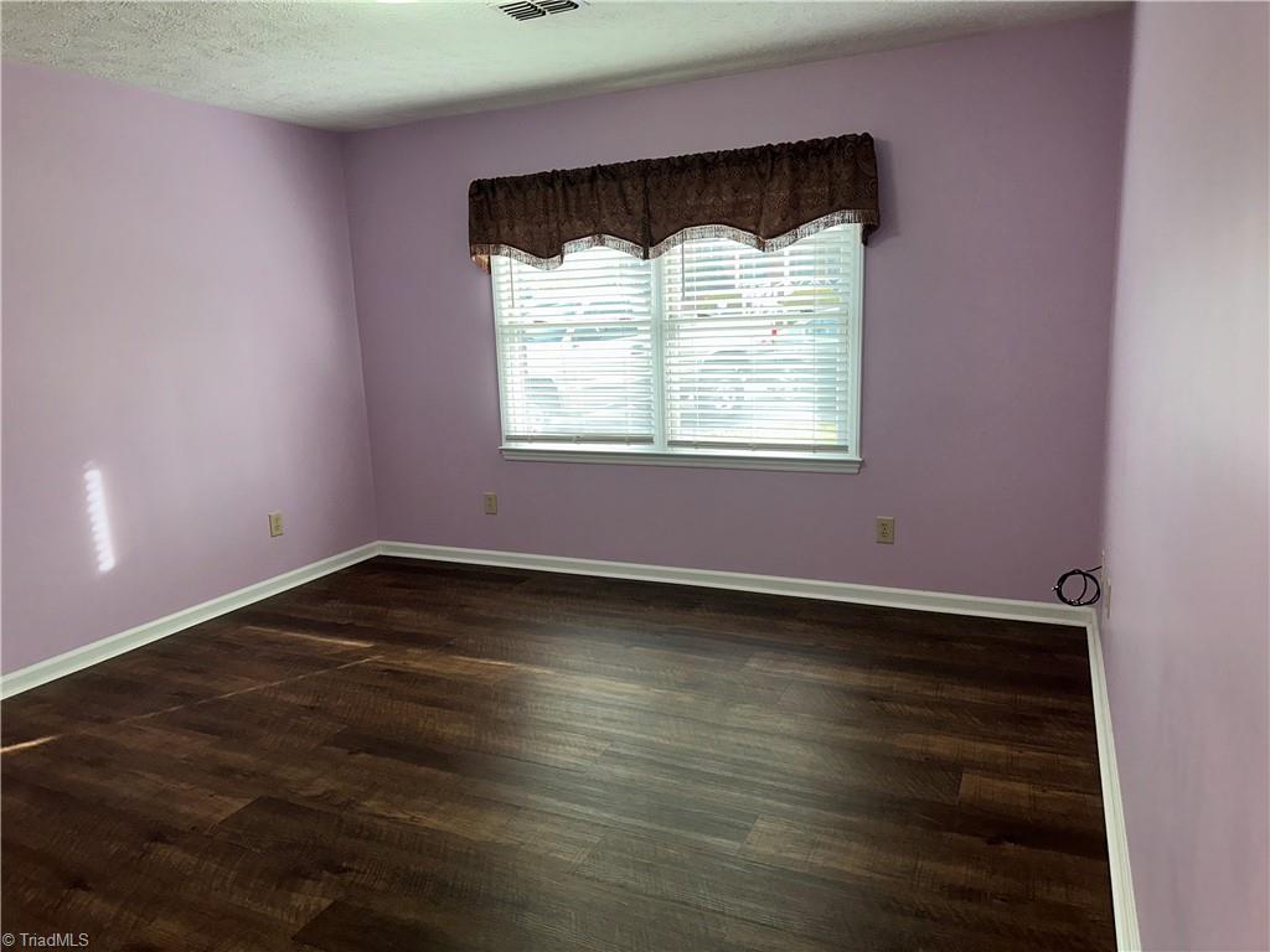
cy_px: 476
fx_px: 881
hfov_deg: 71.6
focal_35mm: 24
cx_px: 635
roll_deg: +1.5
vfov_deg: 56.8
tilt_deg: -9.5
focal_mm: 6.86
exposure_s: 1/188
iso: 50
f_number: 1.78
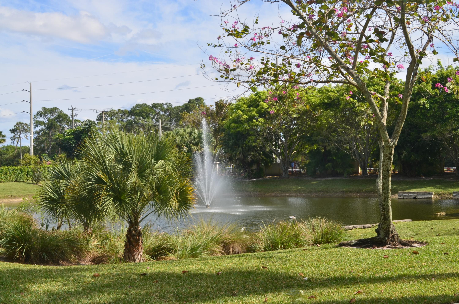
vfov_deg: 28.0
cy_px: 152
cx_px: 230
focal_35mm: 48
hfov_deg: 41.2
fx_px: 611
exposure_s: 1/125
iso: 100
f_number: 11
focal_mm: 32
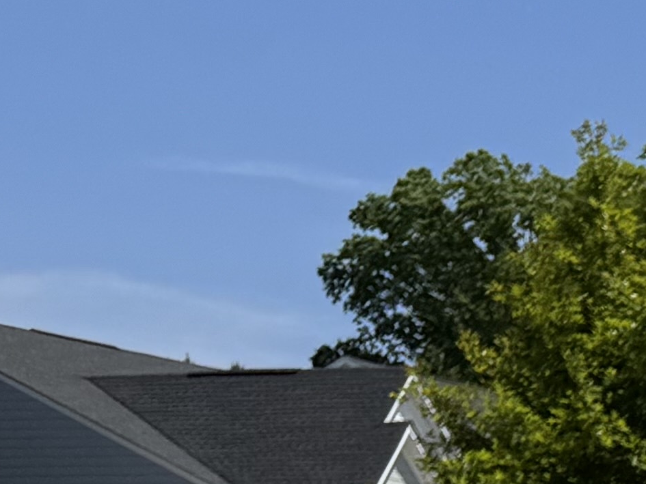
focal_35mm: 145
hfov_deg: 10.8
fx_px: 2706
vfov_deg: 8.7
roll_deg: -0.3
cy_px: 1393
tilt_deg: -13.5
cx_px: 1704
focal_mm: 6.76
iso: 80
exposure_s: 1/7937
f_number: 1.78
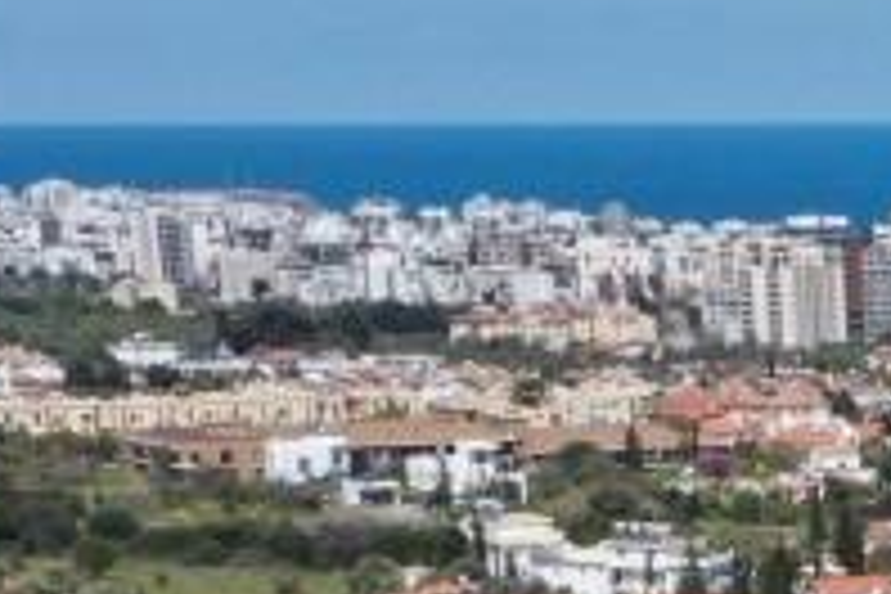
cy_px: 1368
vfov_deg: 7.9
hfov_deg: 11.7
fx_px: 4034
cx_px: 1588
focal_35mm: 163
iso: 100
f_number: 11
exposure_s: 1/160
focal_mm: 10.26
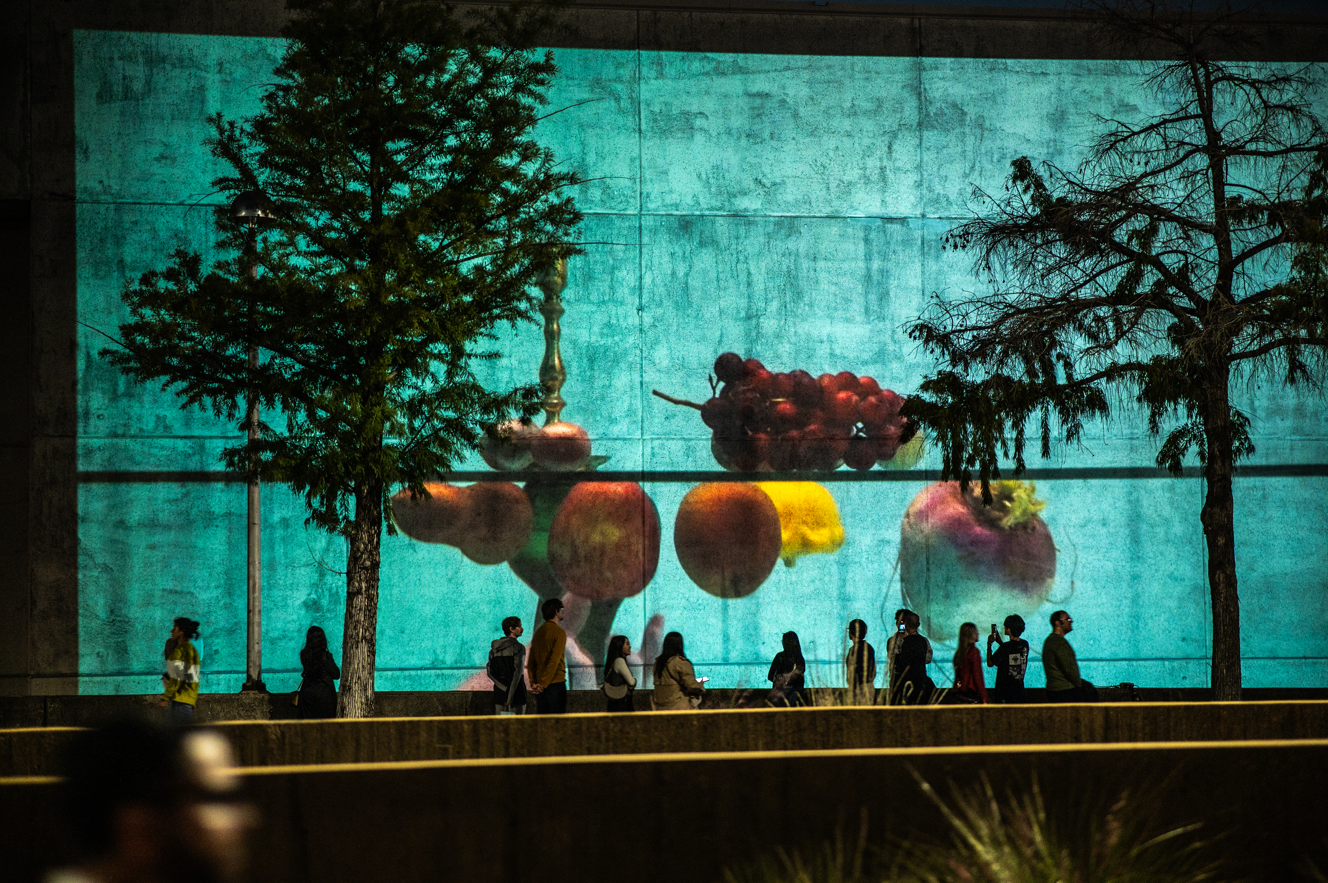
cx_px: 664
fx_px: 3133
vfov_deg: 16.1
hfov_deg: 23.9
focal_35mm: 85
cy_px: 442
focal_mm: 85
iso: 640
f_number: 1.8
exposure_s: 1/30
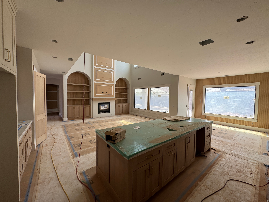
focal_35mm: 14
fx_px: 109
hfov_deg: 102.1
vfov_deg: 85.7
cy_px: 101
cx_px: 134
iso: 40
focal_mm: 2.22
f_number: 2.2
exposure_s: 1/154
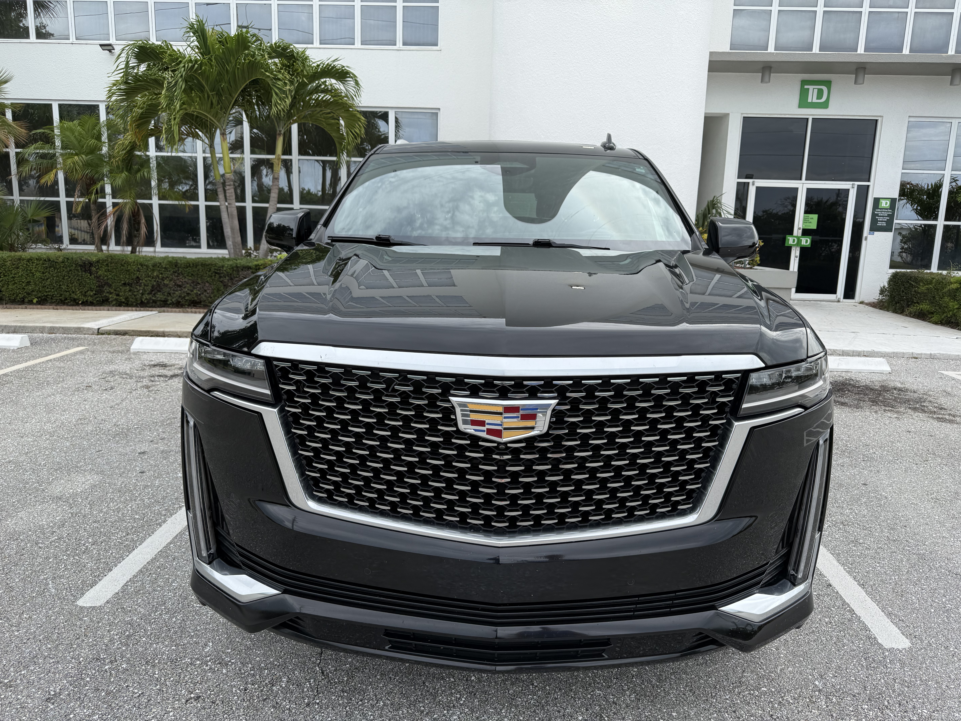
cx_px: 480
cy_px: 360
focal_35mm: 24
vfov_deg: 56.8
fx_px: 666
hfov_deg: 71.6
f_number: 1.8
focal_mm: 6.8
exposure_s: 1/1653
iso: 80
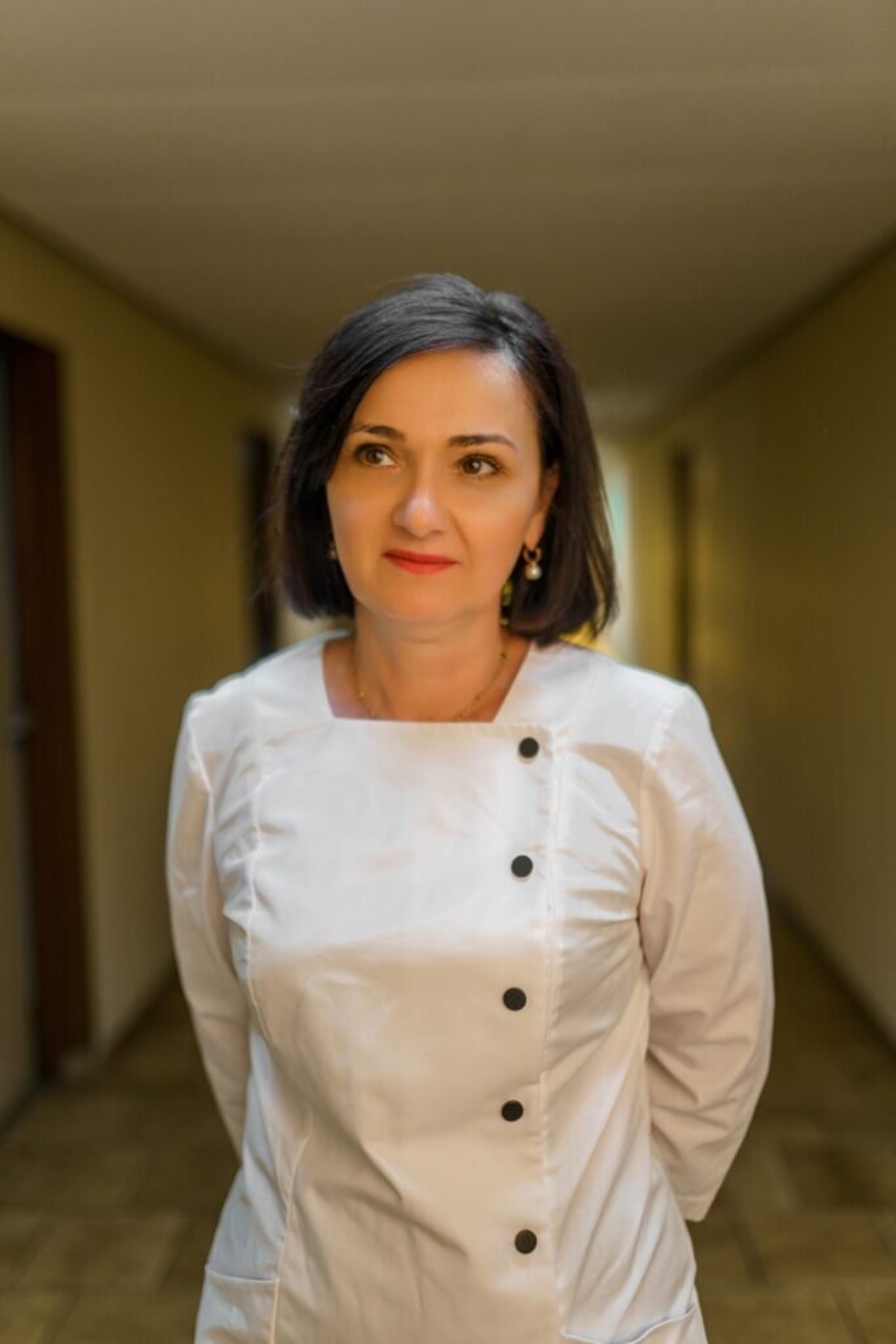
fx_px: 1306
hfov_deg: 37.9
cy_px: 672
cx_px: 448
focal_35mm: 35
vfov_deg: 54.4
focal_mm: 35
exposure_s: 1/250
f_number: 1.4
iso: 500
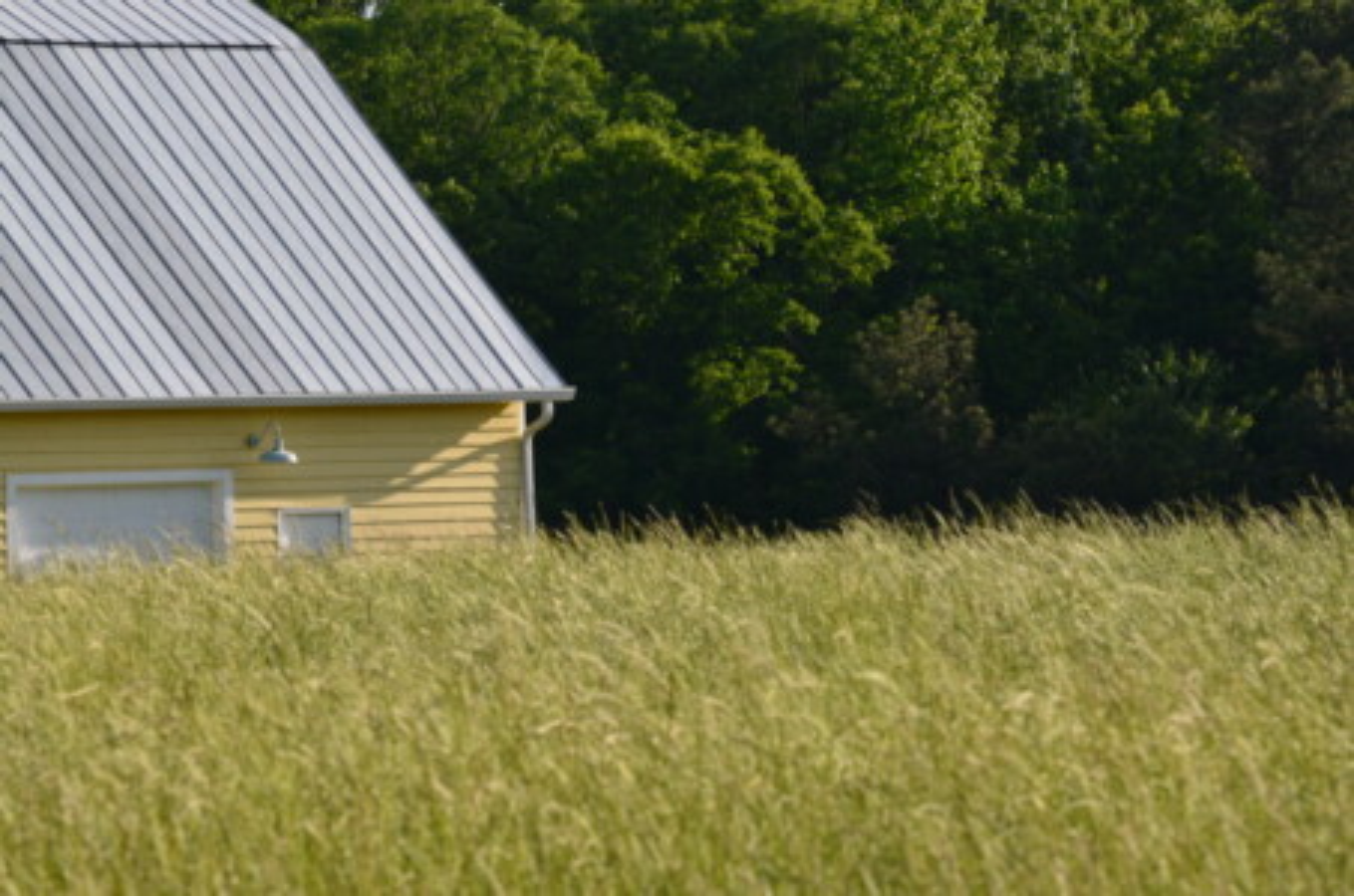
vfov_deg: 4.6
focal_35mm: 300
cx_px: 677
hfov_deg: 6.9
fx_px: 11260
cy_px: 448
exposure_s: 1/125
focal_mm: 200
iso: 160
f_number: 11
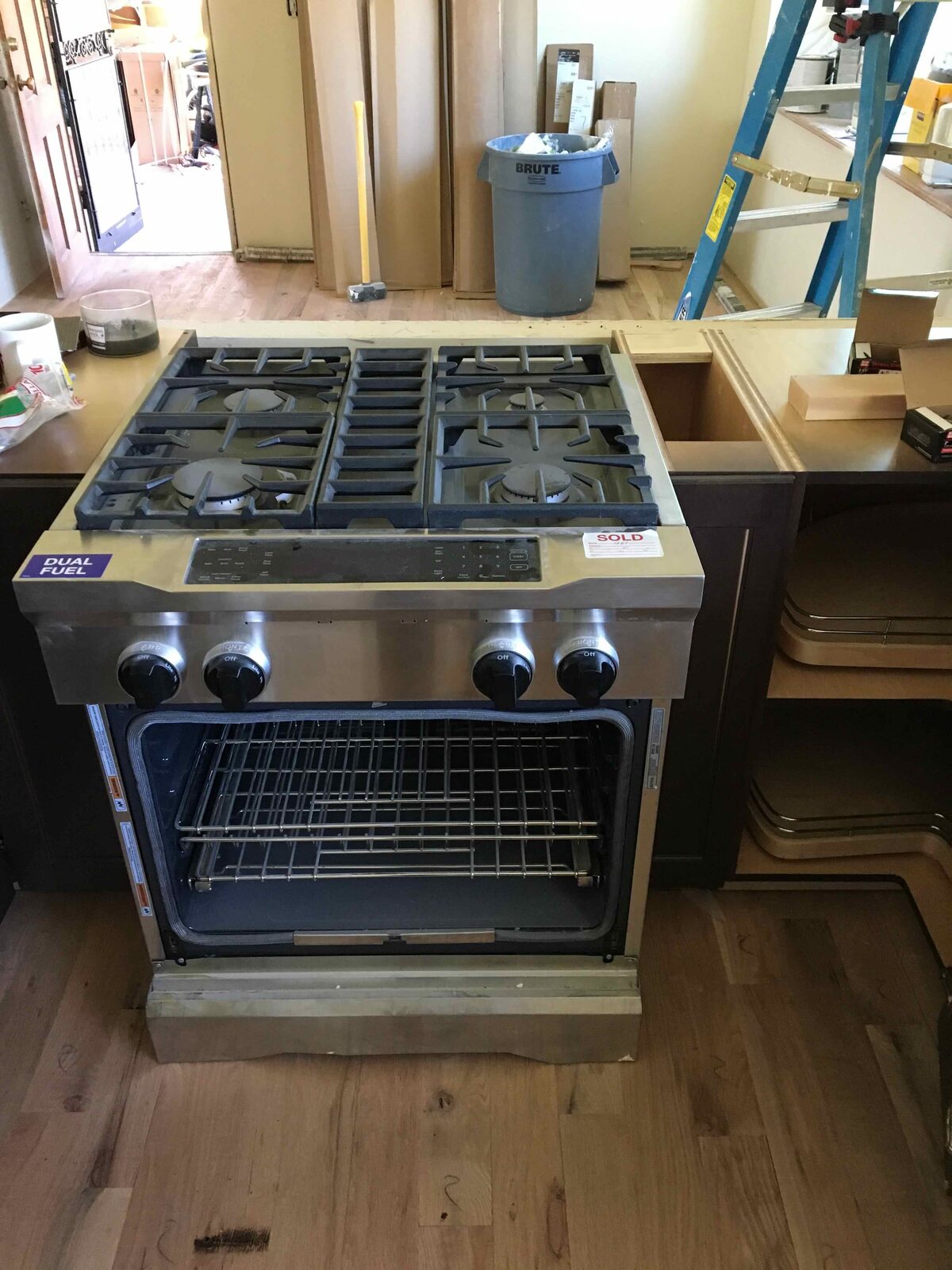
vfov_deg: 61.7
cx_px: 476
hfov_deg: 48.2
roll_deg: -0.3
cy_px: 635
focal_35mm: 29
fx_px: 1063
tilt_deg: -34.1
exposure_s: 1/30
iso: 200
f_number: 2.2
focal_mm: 4.15
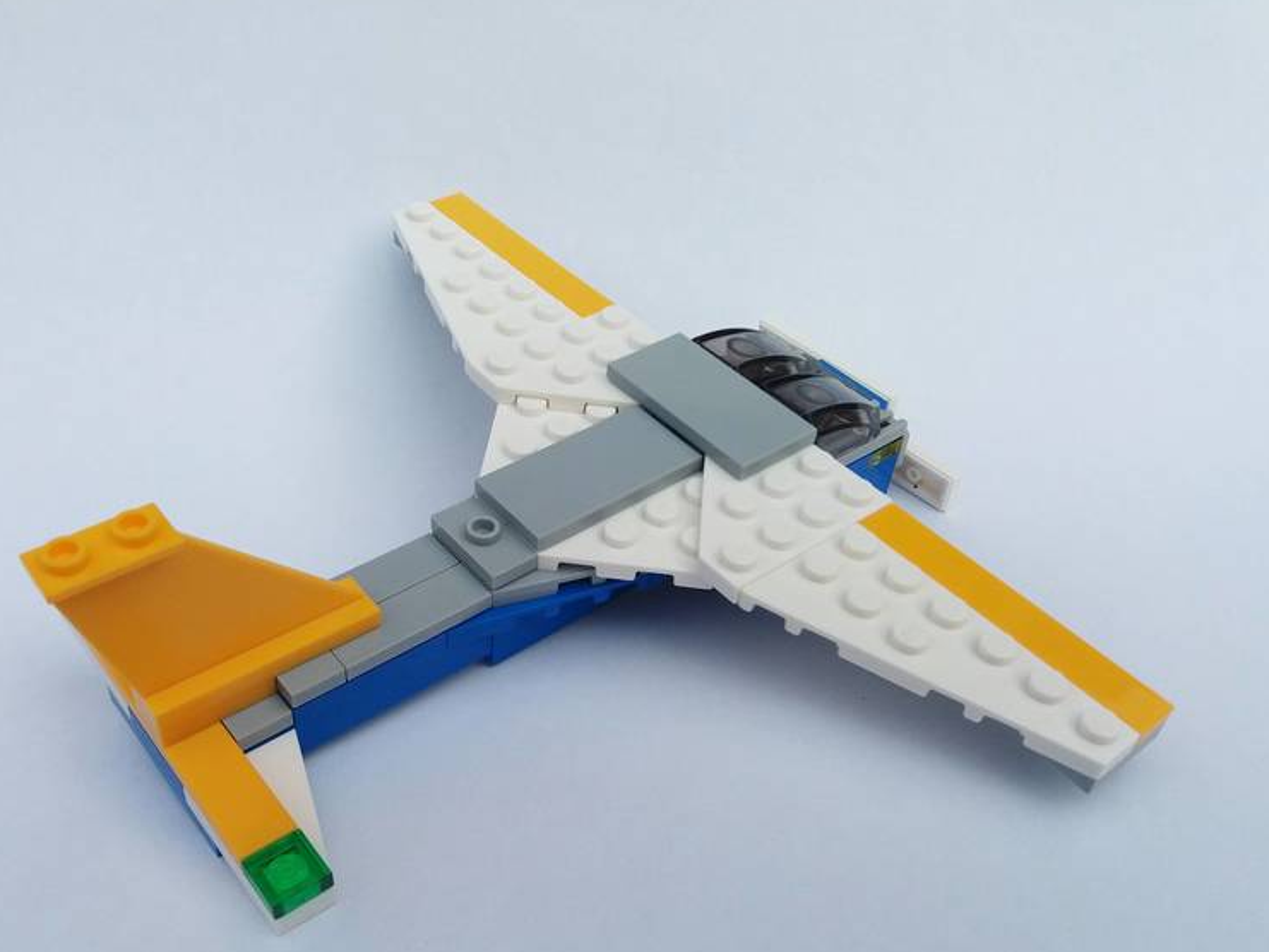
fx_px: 1247
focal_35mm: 34
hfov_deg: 53.8
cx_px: 569
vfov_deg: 41.7
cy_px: 556
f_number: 1.9
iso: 64
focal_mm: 3.7
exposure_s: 1/1873
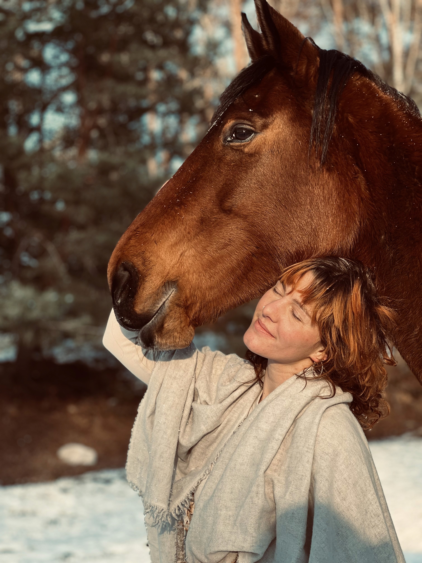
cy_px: 282
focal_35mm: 77
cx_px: 211
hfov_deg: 19.1
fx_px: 1252
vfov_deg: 25.3
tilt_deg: +7.9
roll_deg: +2.8
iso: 20
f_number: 2.8
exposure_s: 1/124
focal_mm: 9
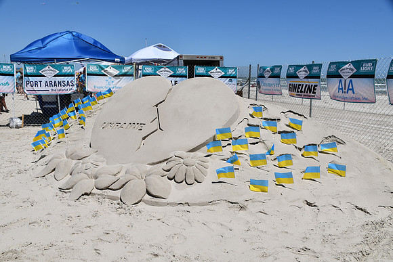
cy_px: 131
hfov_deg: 53.1
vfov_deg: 36.9
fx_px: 393
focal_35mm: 36
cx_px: 196
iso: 100
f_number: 11
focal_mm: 24
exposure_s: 1/500
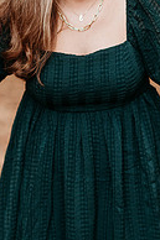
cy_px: 103
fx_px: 1316
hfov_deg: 7.0
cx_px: 93
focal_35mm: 197
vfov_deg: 10.4
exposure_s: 1/250
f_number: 2.2
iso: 320
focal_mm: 85
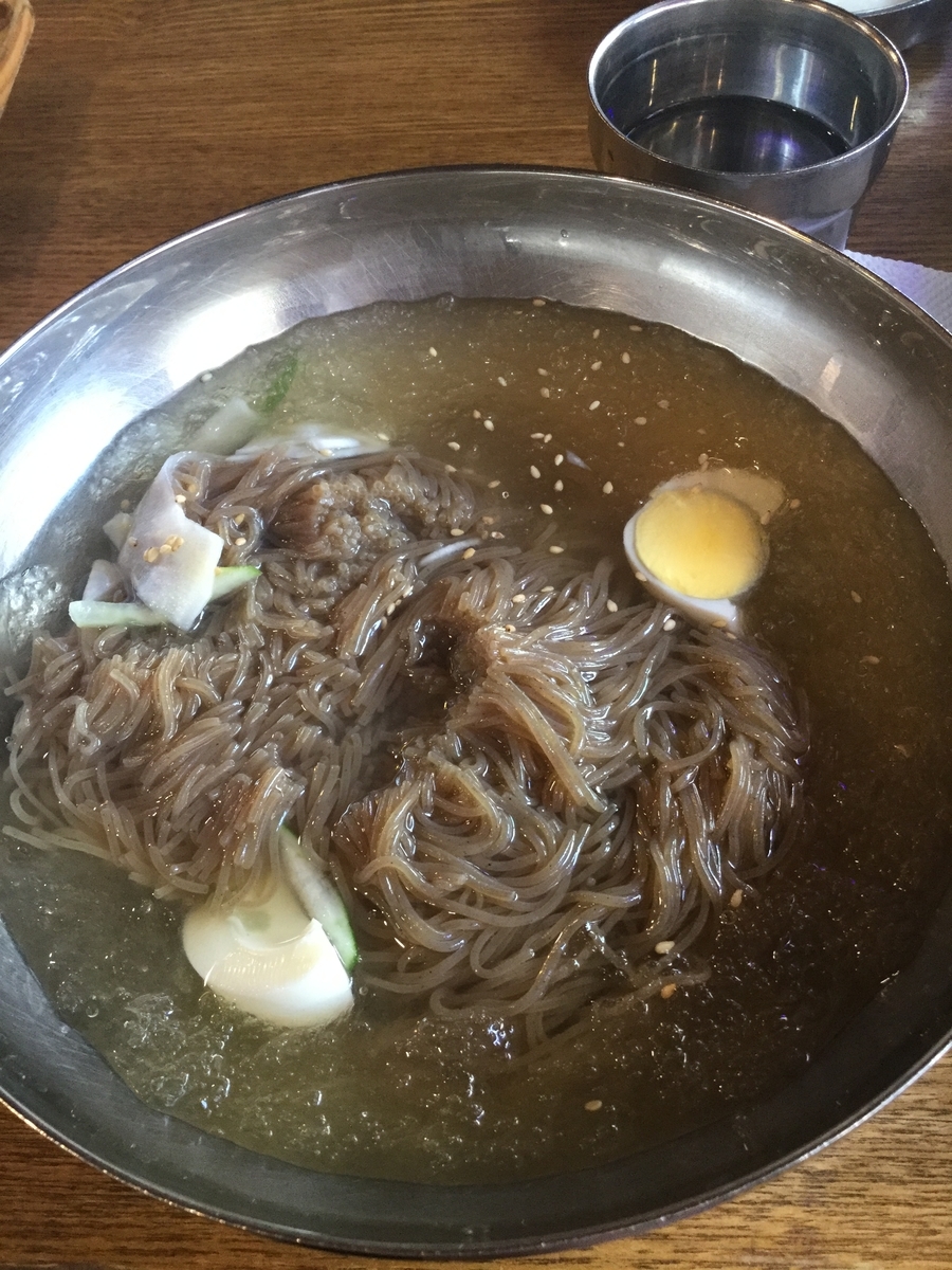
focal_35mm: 31
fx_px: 1137
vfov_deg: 58.4
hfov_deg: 45.4
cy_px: 635
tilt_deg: -59.0
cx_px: 476
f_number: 2.4
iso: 125
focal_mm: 3.3
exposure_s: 1/30
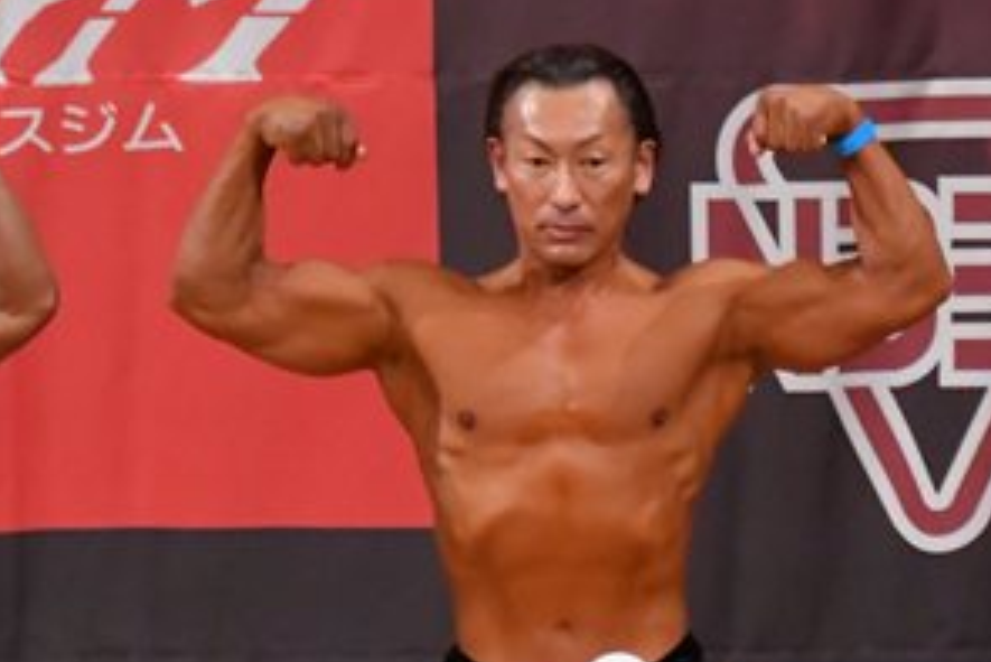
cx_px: 1026
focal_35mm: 709
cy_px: 830
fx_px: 19526
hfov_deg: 2.9
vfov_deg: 1.9
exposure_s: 1/400
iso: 8000
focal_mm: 180
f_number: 5.6
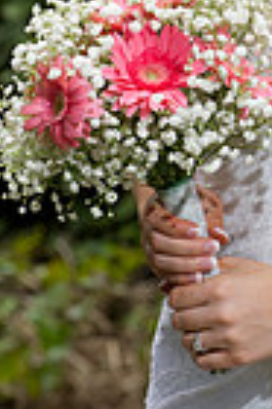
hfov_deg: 2.7
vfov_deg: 4.0
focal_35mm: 514
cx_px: 344
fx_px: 5839
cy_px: -117
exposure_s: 1/160
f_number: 6.3
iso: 500
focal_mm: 160
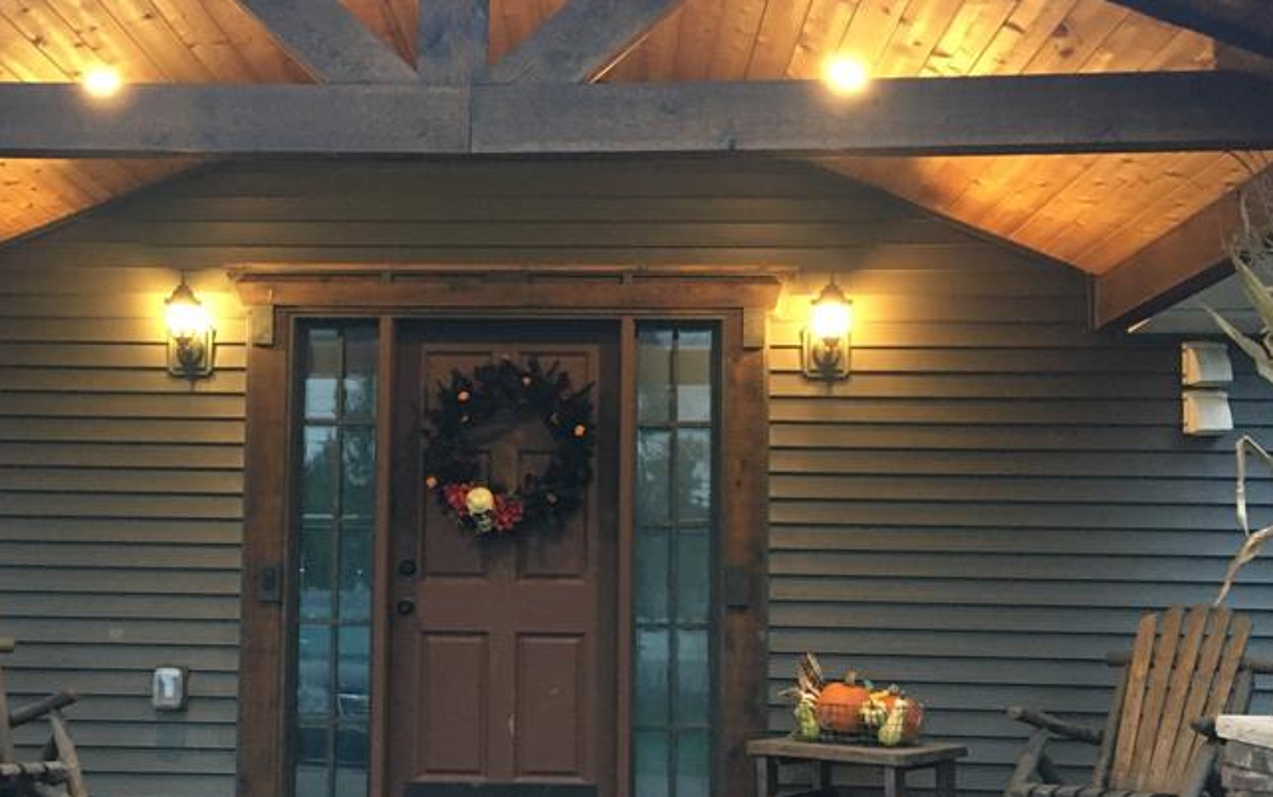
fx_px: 1701
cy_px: 476
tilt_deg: +4.0
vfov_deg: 26.3
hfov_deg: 40.7
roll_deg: -1.7
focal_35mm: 49
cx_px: 458
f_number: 2.2
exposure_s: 1/24
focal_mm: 4.15
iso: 200
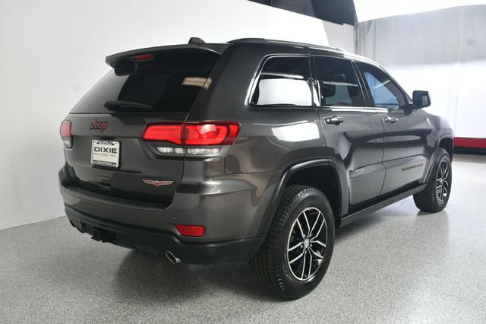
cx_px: 243
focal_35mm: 33
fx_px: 445
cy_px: 162
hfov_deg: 57.2
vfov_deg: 39.9
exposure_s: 1/160
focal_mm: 22
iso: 100
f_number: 7.1
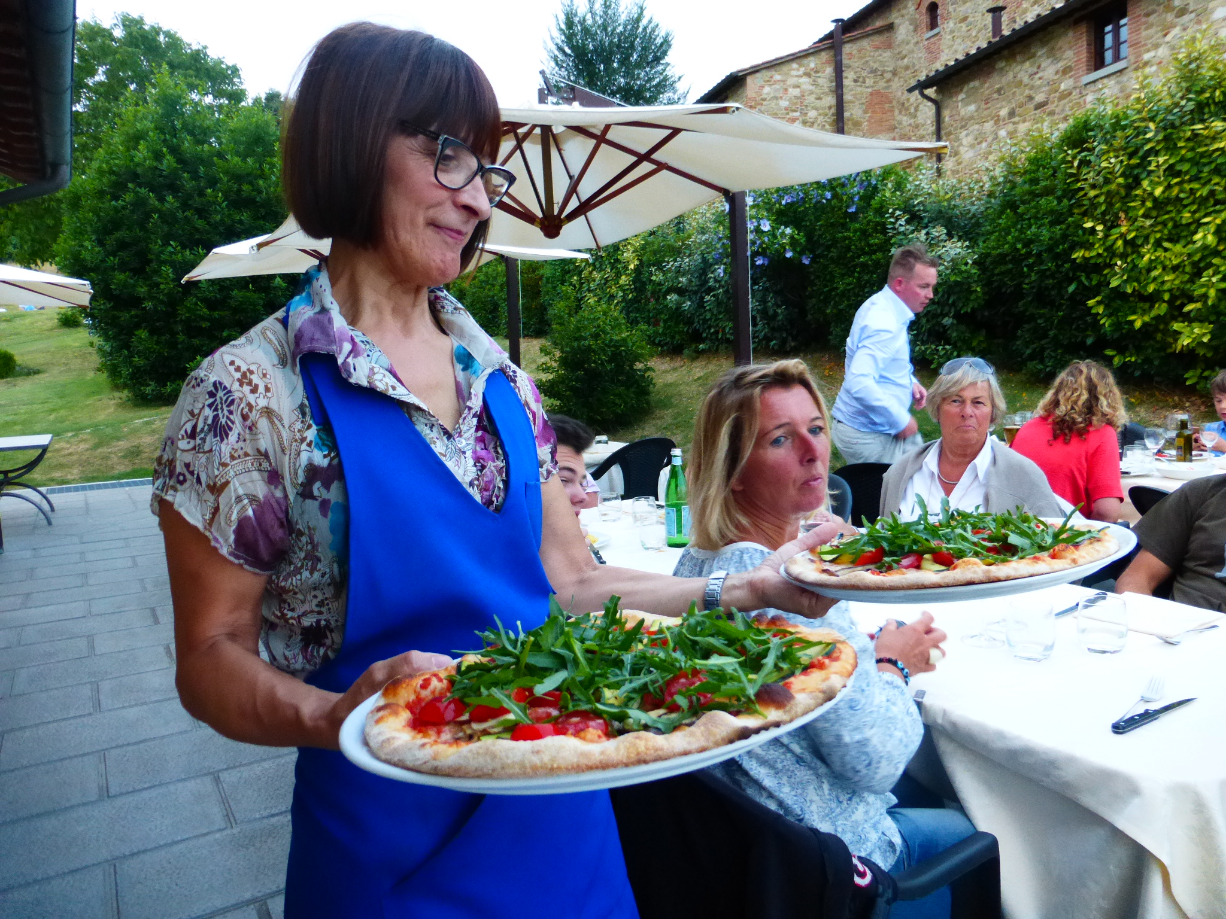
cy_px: 460
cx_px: 613
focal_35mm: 24
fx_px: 850
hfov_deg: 71.6
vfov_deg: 56.8
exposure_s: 1/30
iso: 400
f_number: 3.3
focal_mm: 4.3
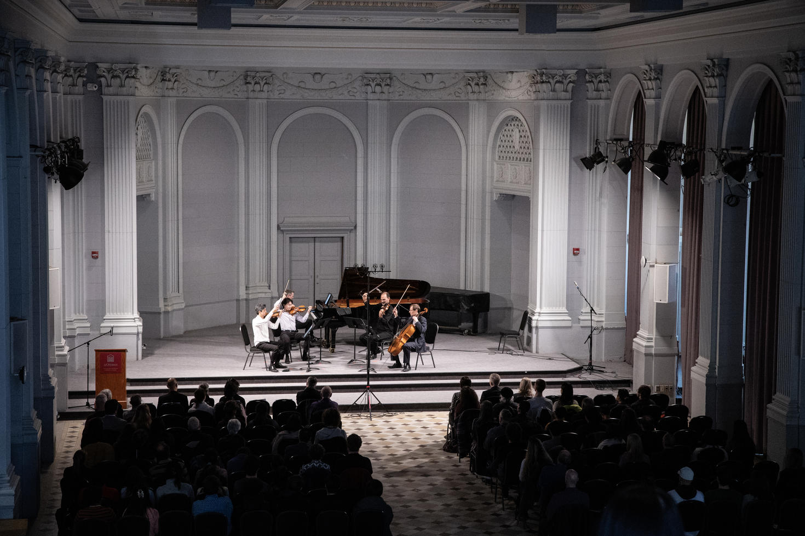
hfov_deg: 28.9
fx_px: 1564
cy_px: 268
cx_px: 402
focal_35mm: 70
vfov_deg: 19.4
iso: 6400
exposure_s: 1/125
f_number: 6.3
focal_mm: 70
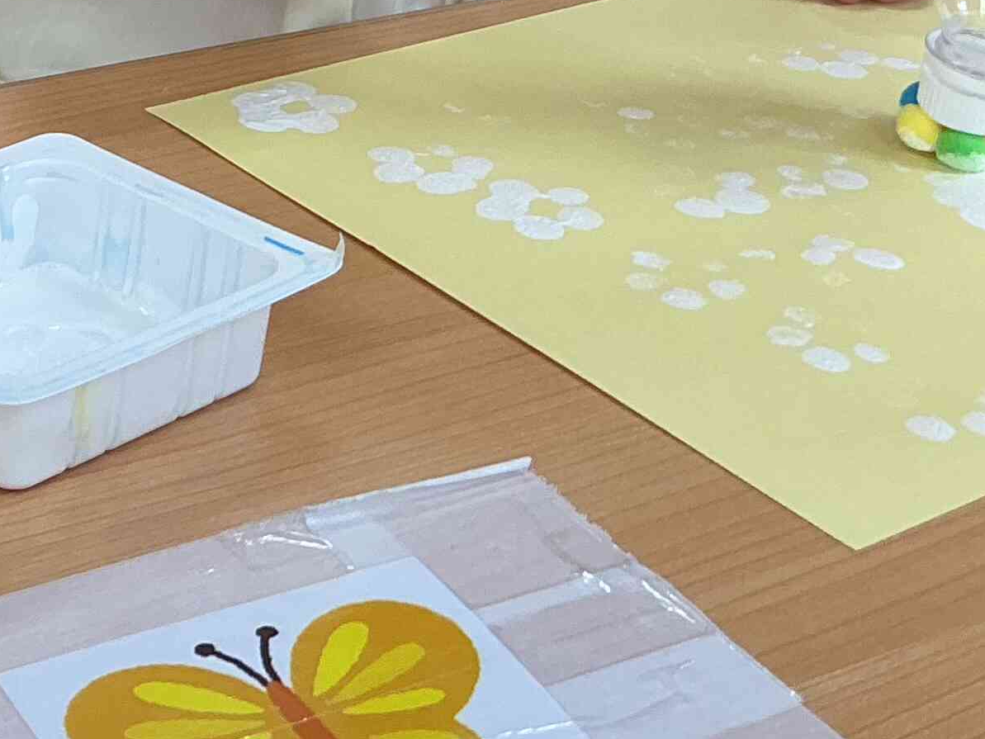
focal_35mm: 98
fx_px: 2789
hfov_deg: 20.0
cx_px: 445
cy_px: -111
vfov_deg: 14.7
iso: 32
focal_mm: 3
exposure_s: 1/120
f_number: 1.8
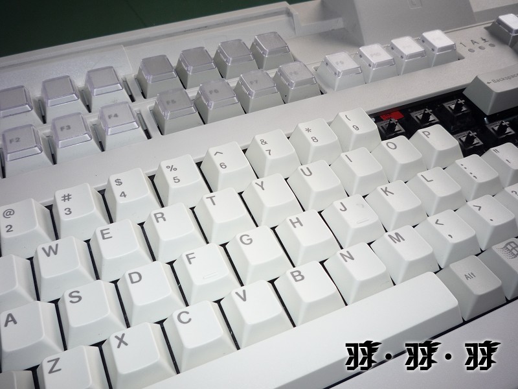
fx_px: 479
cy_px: 194
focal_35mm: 32
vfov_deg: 44.2
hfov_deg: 56.8
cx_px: 259
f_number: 4
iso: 100
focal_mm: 5.2
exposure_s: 1/30
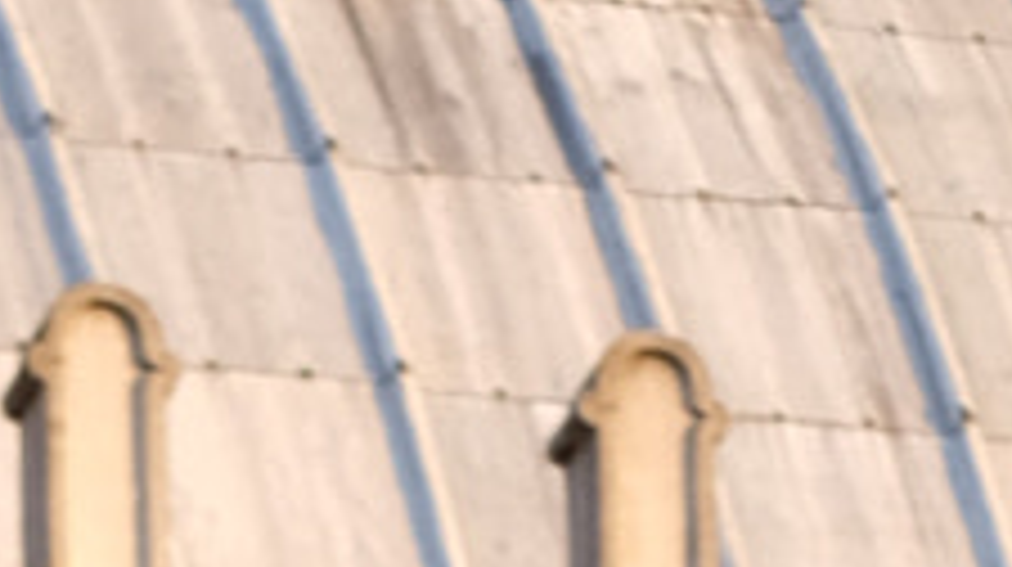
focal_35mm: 679
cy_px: 3272
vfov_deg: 1.7
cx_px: -1005
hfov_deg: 3.2
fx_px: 18201
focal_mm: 60.7
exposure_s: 1/140
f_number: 4
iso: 200
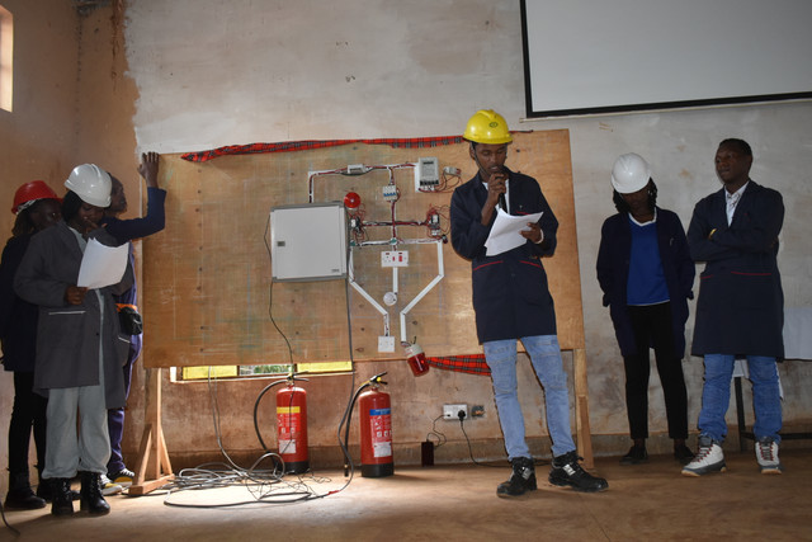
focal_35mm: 36
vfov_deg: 36.9
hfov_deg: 53.1
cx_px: 406
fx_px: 812
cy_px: 271
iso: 1000
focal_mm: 24
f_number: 3.8
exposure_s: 1/125
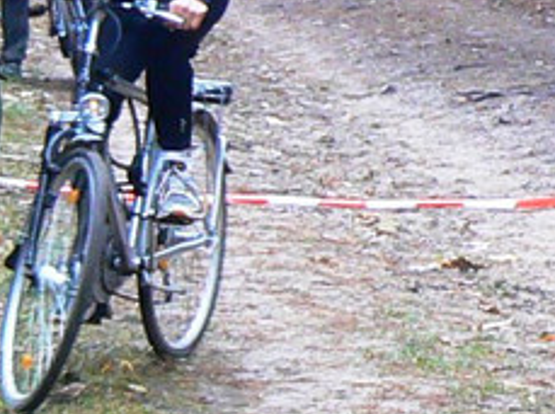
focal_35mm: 126
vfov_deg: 11.7
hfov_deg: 15.5
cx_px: 497
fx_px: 2017
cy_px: 70
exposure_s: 1/30
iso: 100
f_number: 2.8
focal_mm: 6
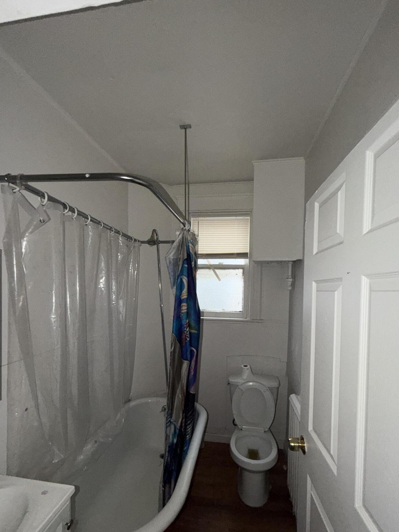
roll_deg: -1.4
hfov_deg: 78.1
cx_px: 204
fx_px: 246
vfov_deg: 93.9
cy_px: 301
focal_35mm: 16
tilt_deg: -3.1
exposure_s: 1/60
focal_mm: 2.22
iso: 125
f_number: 2.2
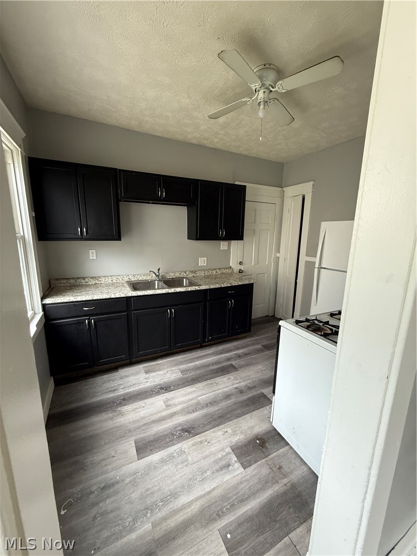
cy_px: 278
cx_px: 208
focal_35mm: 14
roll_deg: -0.9
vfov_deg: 102.1
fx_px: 225
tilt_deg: -10.3
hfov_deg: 85.7
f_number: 2.2
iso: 400
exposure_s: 1/88
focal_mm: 2.22
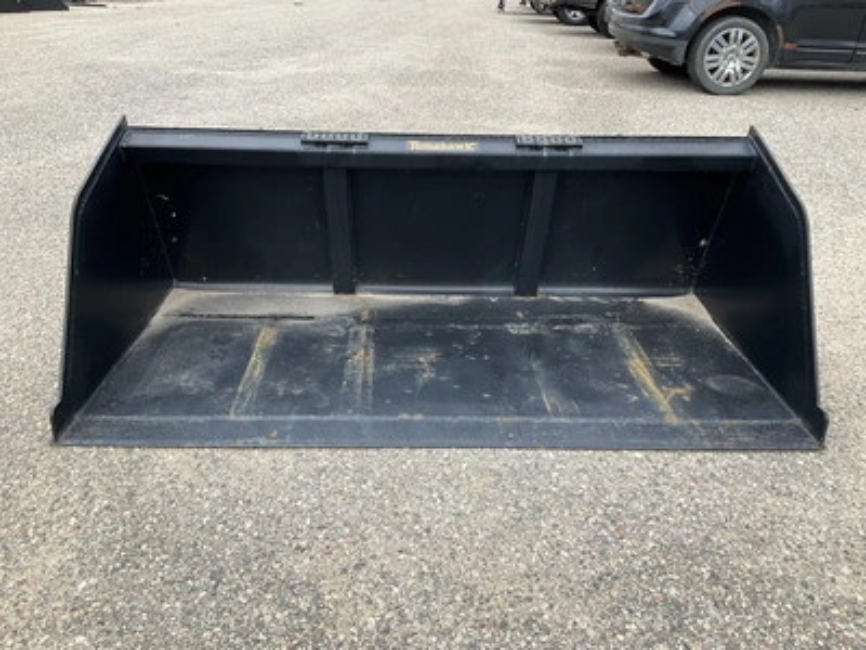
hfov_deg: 61.7
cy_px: 325
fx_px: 726
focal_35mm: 29
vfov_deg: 48.2
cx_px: 433
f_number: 1.8
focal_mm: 3
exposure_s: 1/435
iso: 25
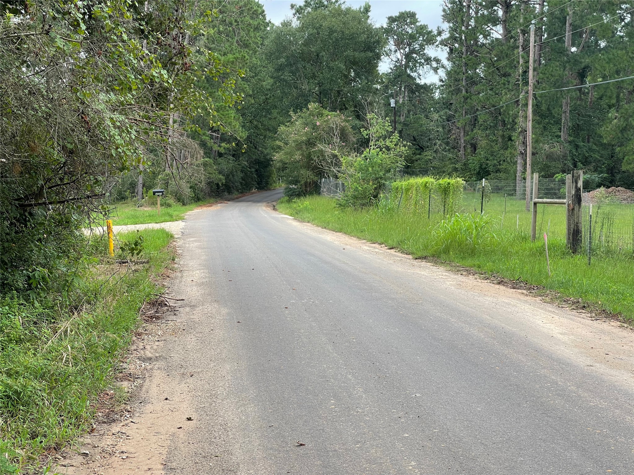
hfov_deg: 30.3
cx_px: 317
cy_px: 238
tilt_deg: -3.0
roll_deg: -1.0
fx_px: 1172
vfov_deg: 22.9
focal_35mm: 64
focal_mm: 7.5
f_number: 2.2
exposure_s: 1/246
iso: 20
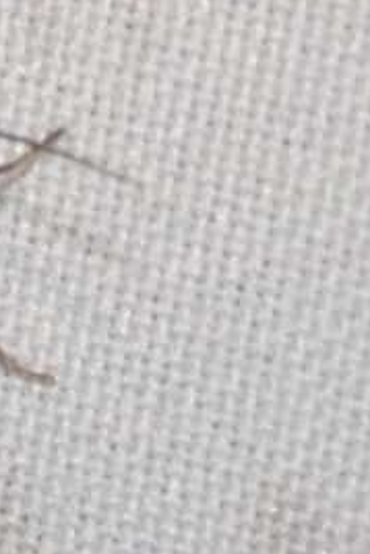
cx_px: -185
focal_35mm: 437
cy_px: 409
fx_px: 6728
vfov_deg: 4.7
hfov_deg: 3.1
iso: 200
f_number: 5
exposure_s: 1/30
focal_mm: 23.4
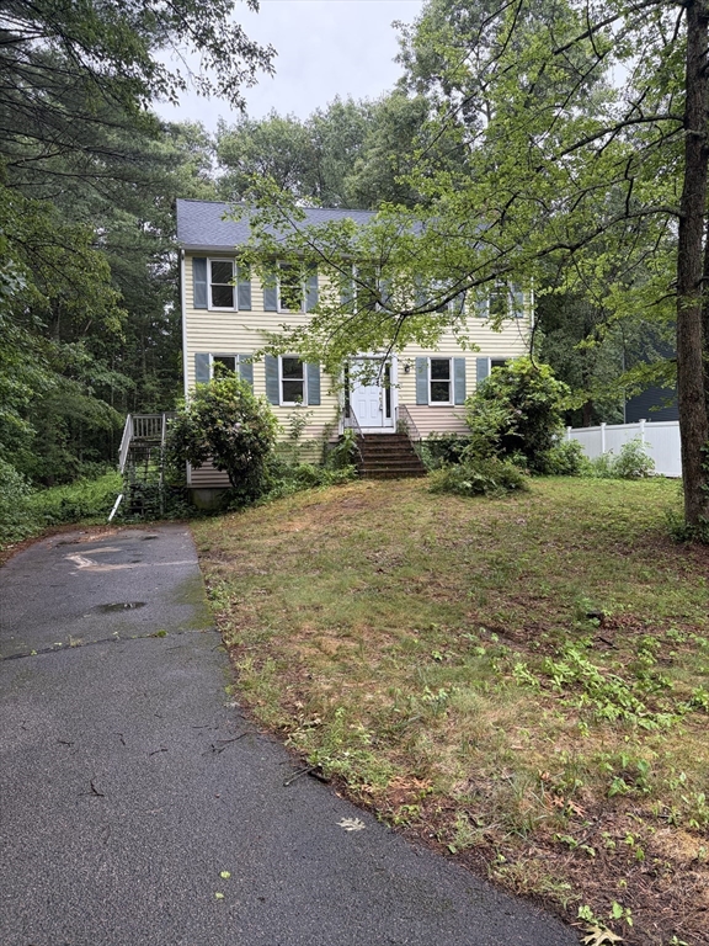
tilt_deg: -0.3
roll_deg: +1.2
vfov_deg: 67.3
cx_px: 354
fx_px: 710
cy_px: 473
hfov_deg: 53.1
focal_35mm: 26
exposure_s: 1/218
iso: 100
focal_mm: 5.96
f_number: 1.6
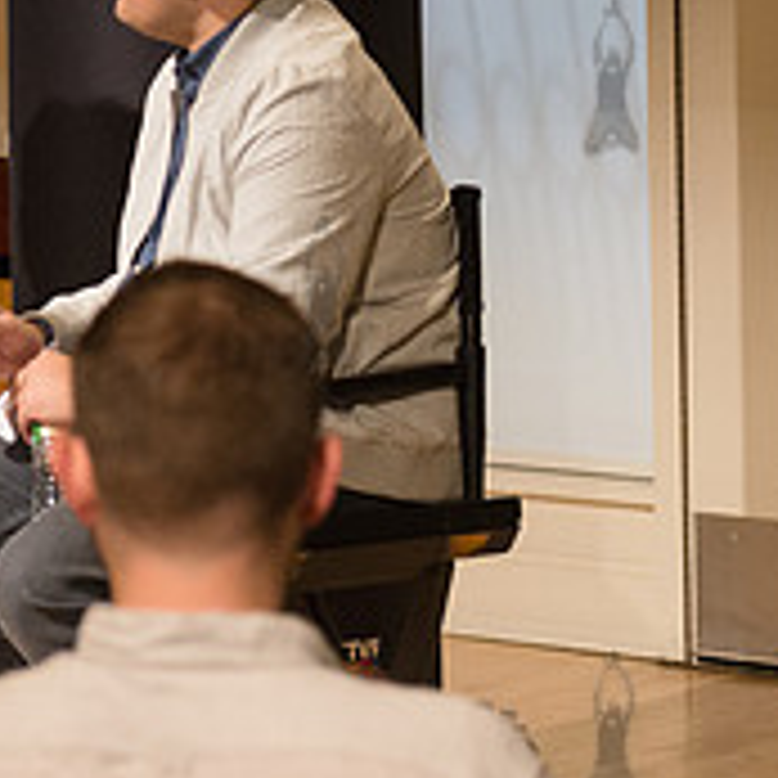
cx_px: -261
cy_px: 74
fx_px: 5060
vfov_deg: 8.8
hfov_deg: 8.7
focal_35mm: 199
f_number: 4
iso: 2500
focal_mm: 70
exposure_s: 1/400
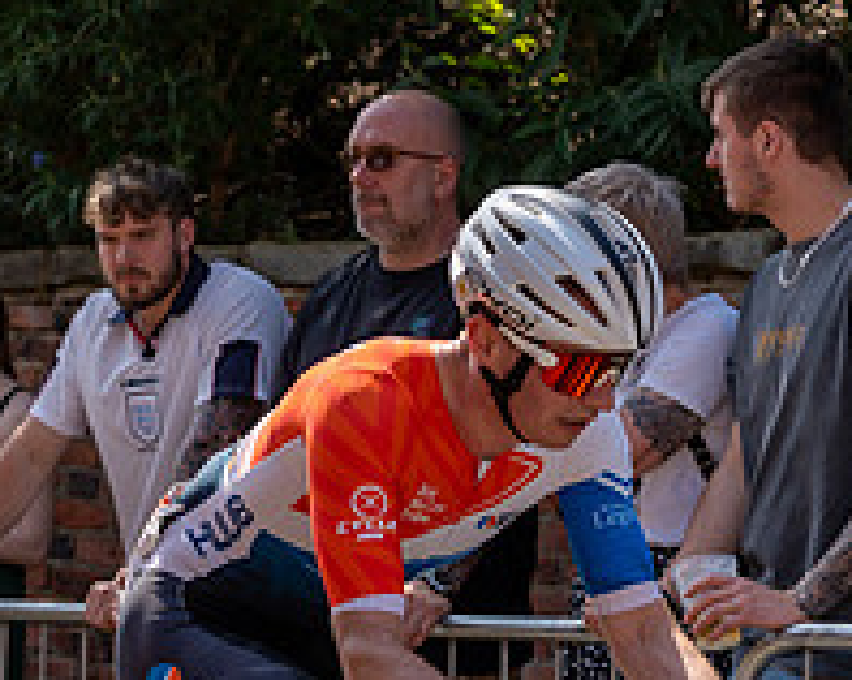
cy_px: 295
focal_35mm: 168
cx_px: -245
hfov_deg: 11.2
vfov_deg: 9.2
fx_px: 4232
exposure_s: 1/1600
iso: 160
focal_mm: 61
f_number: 4
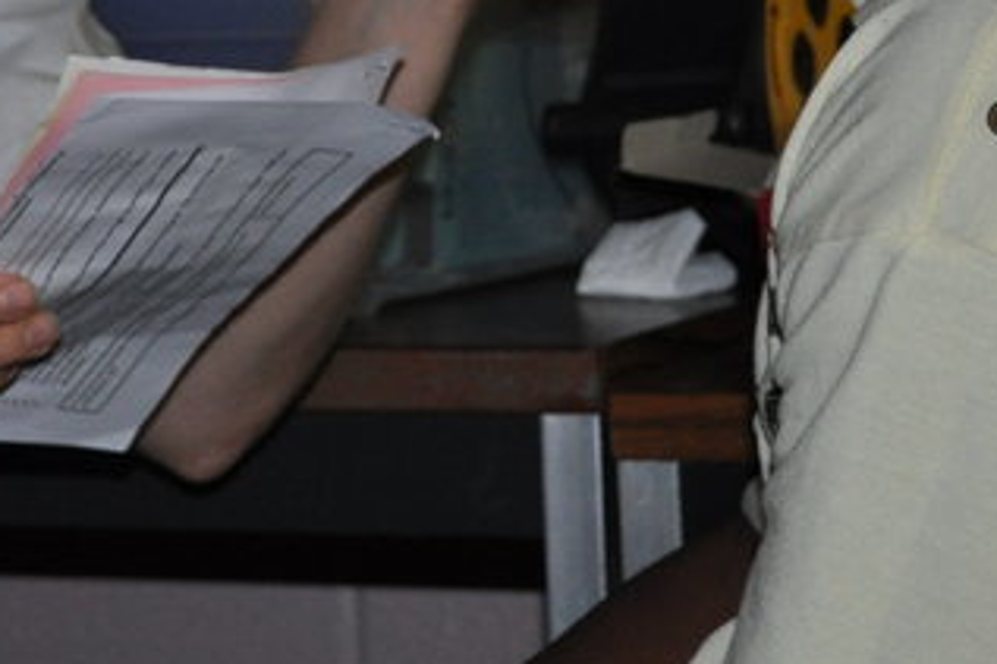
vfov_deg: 8.7
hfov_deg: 13.3
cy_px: -142
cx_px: 412
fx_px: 4290
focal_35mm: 155
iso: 800
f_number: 4.8
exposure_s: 1/60
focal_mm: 32
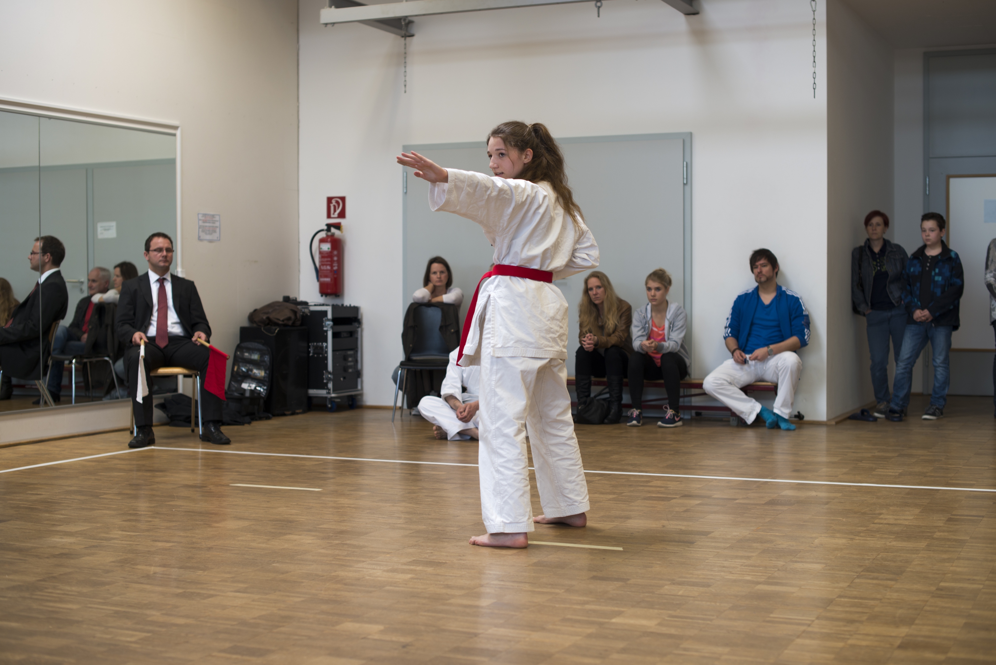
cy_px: 332
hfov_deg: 39.6
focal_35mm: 50
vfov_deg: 27.0
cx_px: 498
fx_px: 1384
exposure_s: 1/50
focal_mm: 50
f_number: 3.2
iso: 100
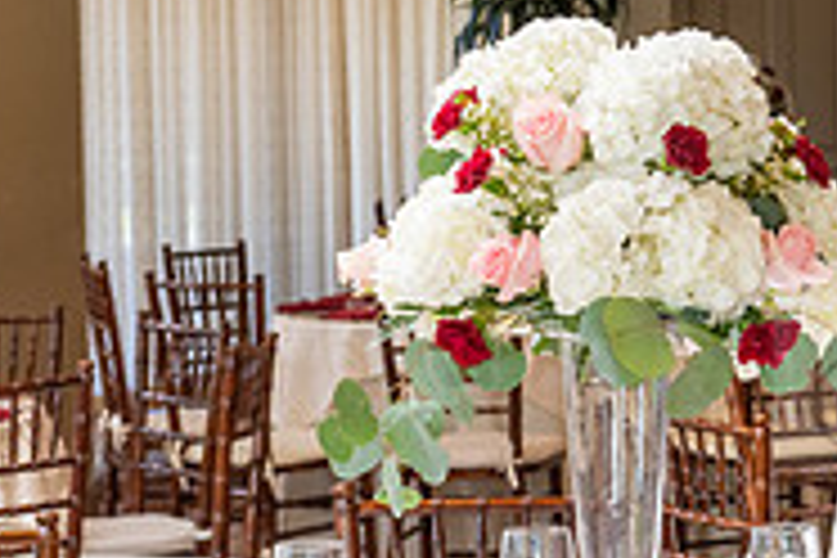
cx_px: 1166
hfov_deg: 11.4
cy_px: 367
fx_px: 4068
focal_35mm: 175
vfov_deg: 7.8
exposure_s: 1/80
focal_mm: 56
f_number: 6.3
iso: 1000
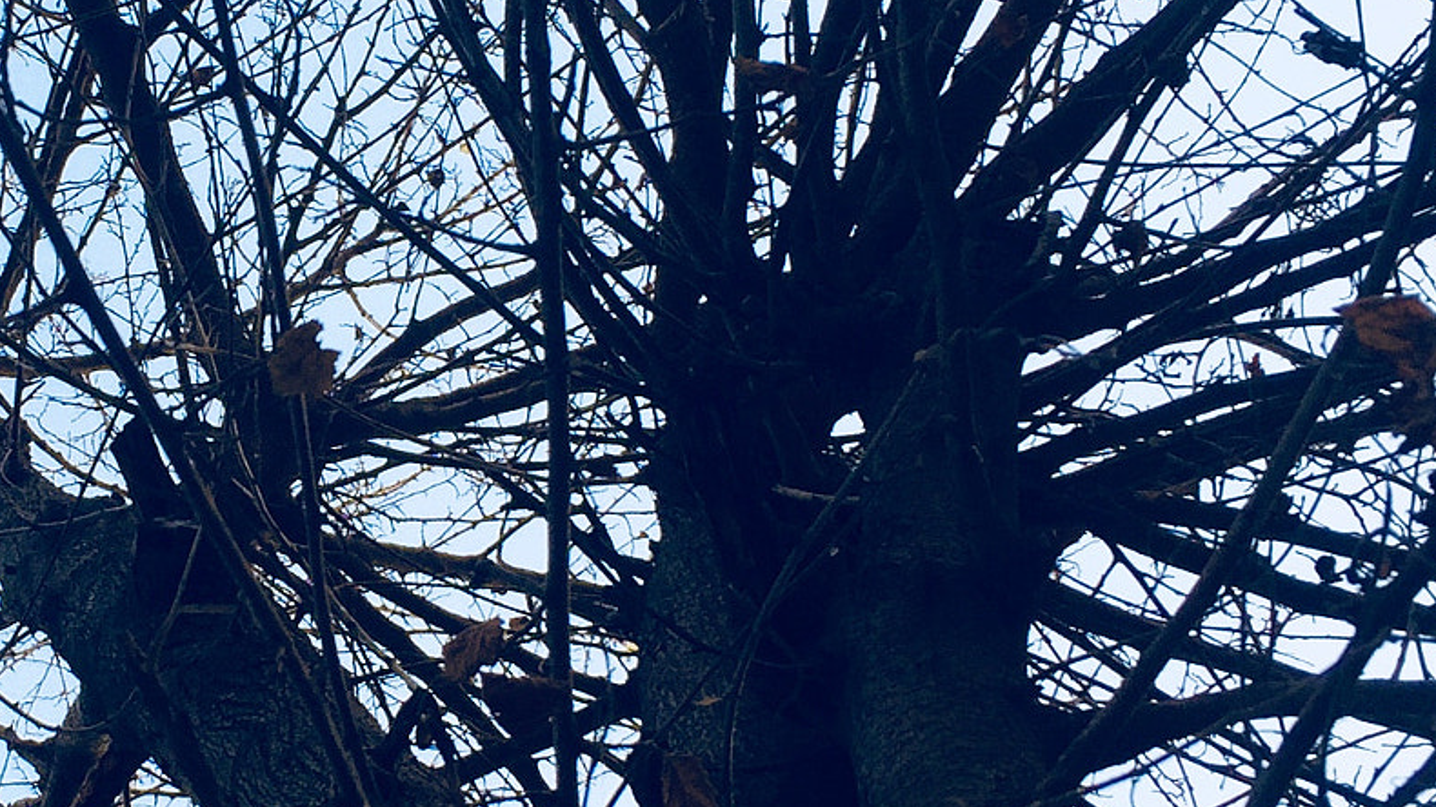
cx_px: 96
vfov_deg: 18.8
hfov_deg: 31.1
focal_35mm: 64
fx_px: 2436
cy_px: 337
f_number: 2.2
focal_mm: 4.15
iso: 32
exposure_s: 1/100
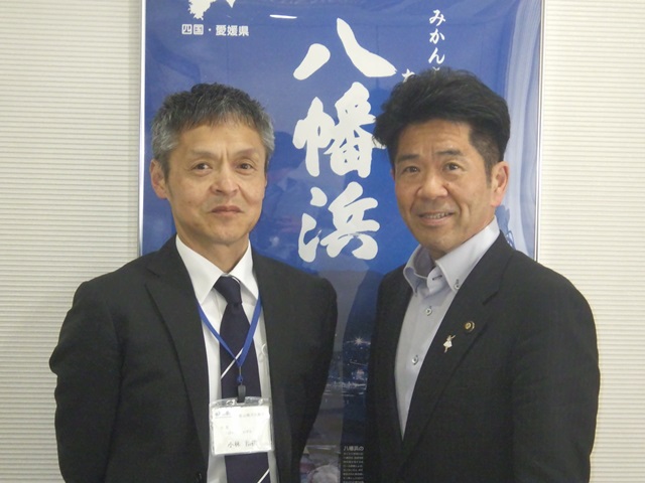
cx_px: 322
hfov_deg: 20.9
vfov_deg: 15.7
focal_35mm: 94
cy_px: 242
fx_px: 1752
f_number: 5
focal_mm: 16.7
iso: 1600
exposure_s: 1/100
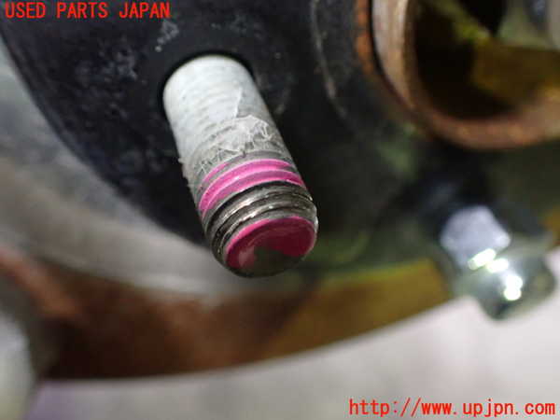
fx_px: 485
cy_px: 210
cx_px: 280
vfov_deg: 46.8
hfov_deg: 60.0
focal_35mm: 30
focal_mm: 5.4
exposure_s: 1/30
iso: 1000
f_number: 2.3
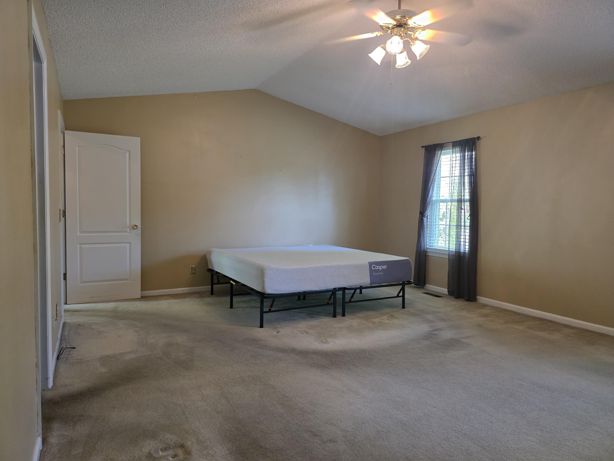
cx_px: 307
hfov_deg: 73.9
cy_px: 230
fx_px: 408
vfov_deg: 58.9
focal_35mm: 23
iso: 500
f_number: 1.7
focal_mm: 6.3
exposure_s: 1/120
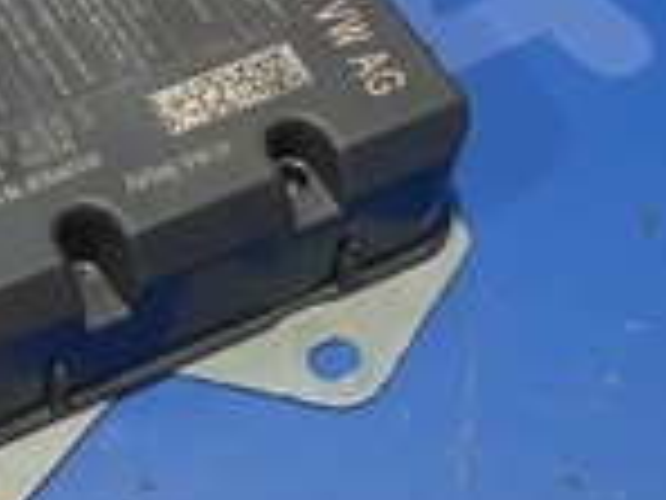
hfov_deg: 17.5
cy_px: 167
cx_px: -94
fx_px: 2078
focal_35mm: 108
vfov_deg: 13.7
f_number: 2
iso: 400
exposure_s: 1/50
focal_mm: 4.6
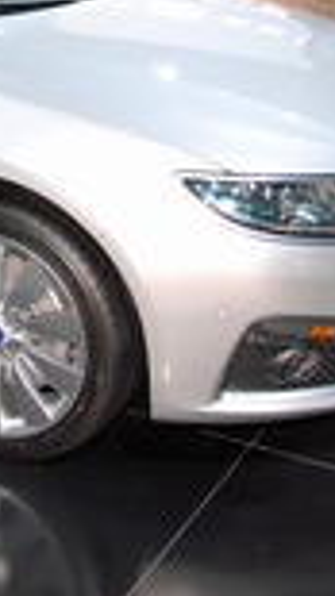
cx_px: -119
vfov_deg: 24.4
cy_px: 100
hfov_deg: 13.5
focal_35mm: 85
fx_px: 1350
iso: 200
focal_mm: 21
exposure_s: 1/60
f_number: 4
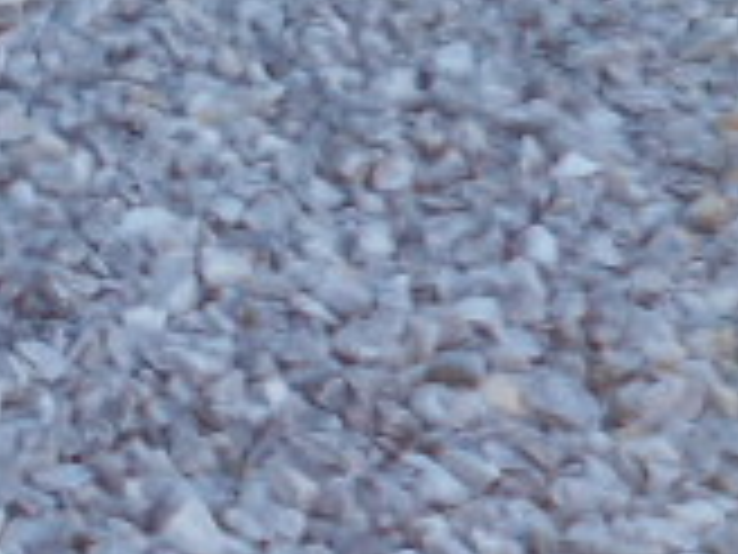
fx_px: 2580
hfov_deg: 14.1
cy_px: -374
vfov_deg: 11.5
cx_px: -666
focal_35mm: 121
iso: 100
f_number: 3
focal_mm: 5.6
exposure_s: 1/250
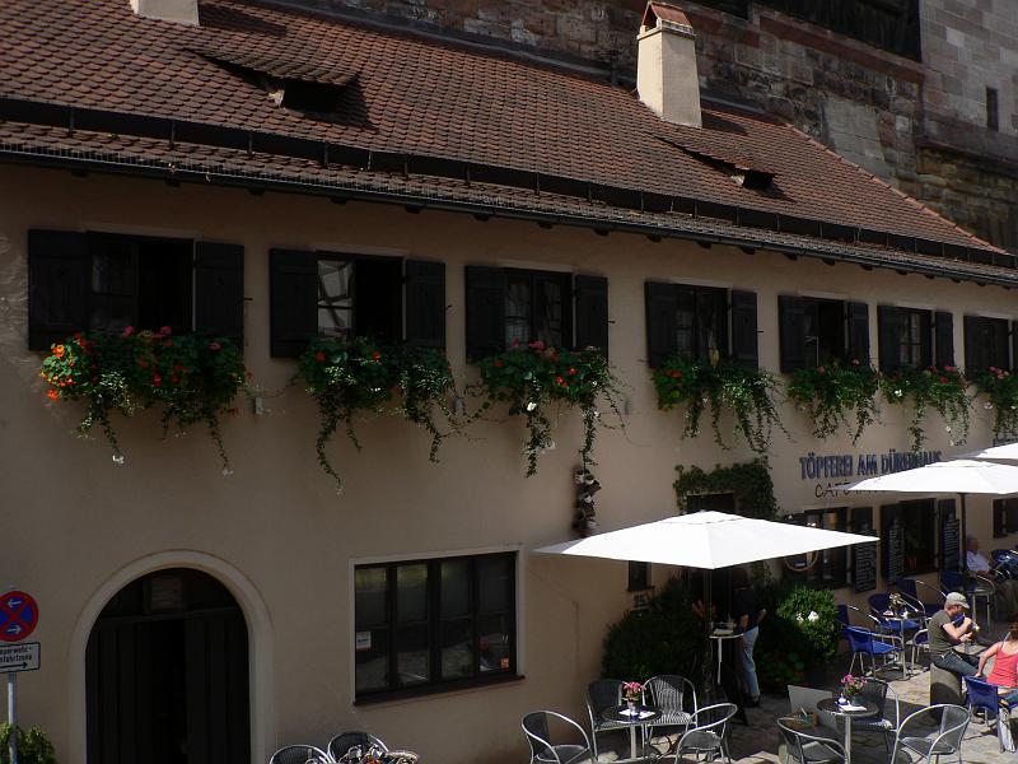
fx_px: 1059
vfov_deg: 39.7
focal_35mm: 36
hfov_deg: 51.4
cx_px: 509
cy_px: 382
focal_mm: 6
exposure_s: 1/800
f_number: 4
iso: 80
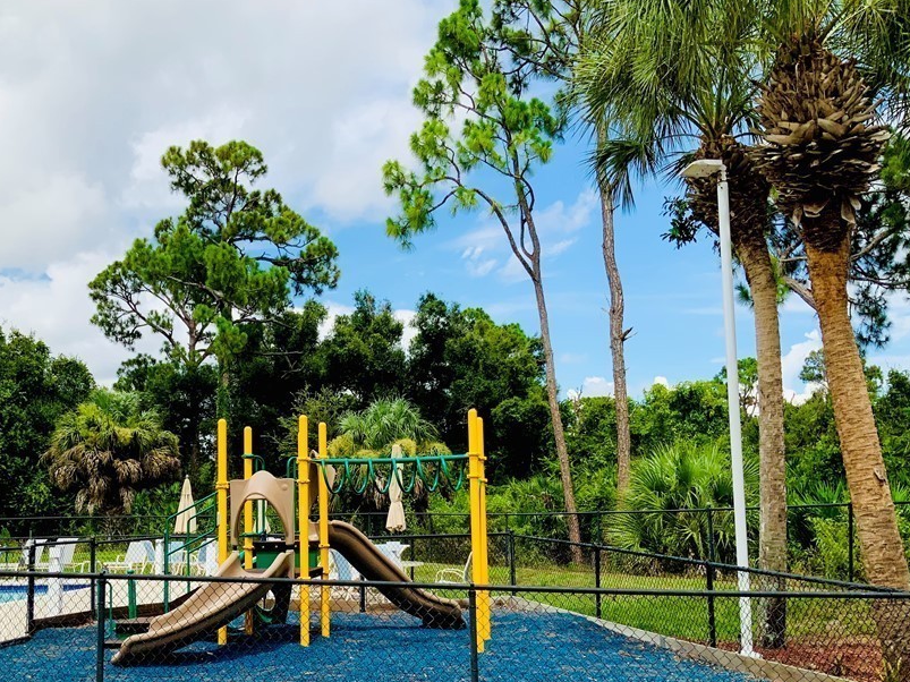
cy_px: 427
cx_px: 340
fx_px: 973
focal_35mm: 37
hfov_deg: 49.6
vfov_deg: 38.4
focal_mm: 3
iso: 20
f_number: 1.8
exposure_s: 1/2427
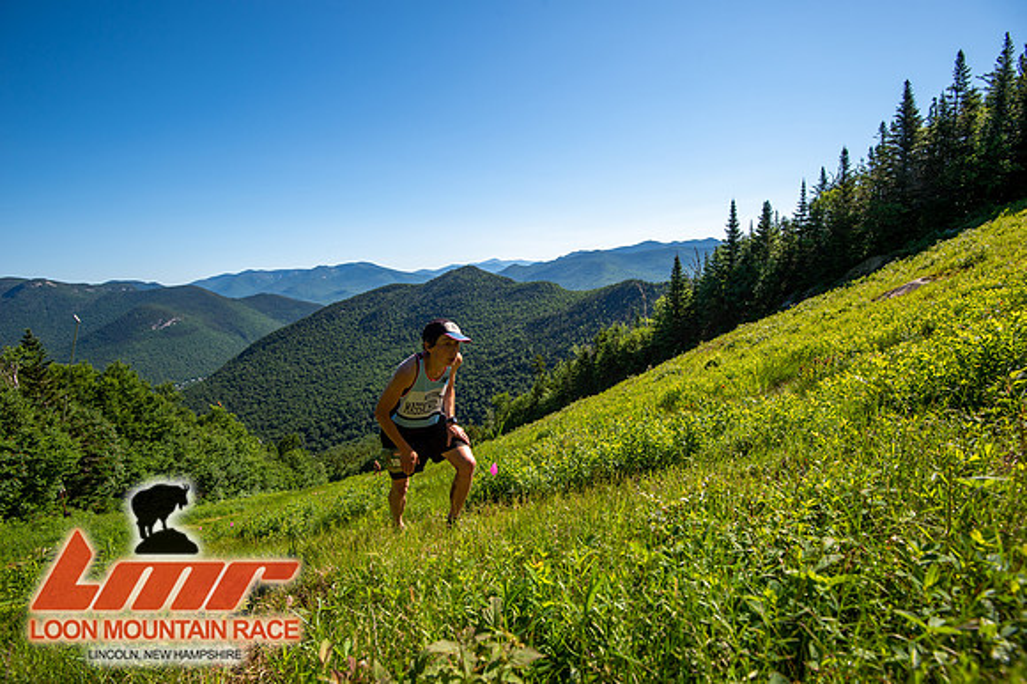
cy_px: 342
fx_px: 456
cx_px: 514
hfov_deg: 96.8
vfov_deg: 73.7
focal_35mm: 16
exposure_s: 1/400
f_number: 6.3
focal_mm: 16
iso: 100
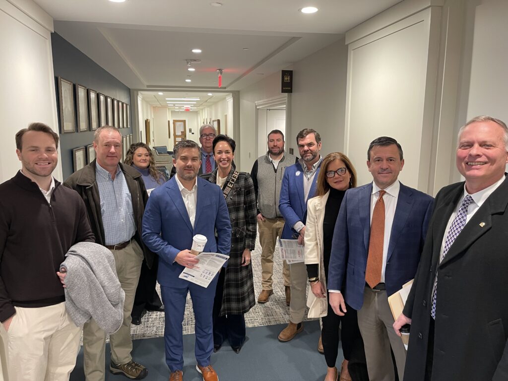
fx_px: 367
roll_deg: -0.2
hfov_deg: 69.4
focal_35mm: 25
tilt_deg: -11.4
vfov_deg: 54.9
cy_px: 190
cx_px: 254
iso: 200
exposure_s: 1/60
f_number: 1.6
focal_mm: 5.1
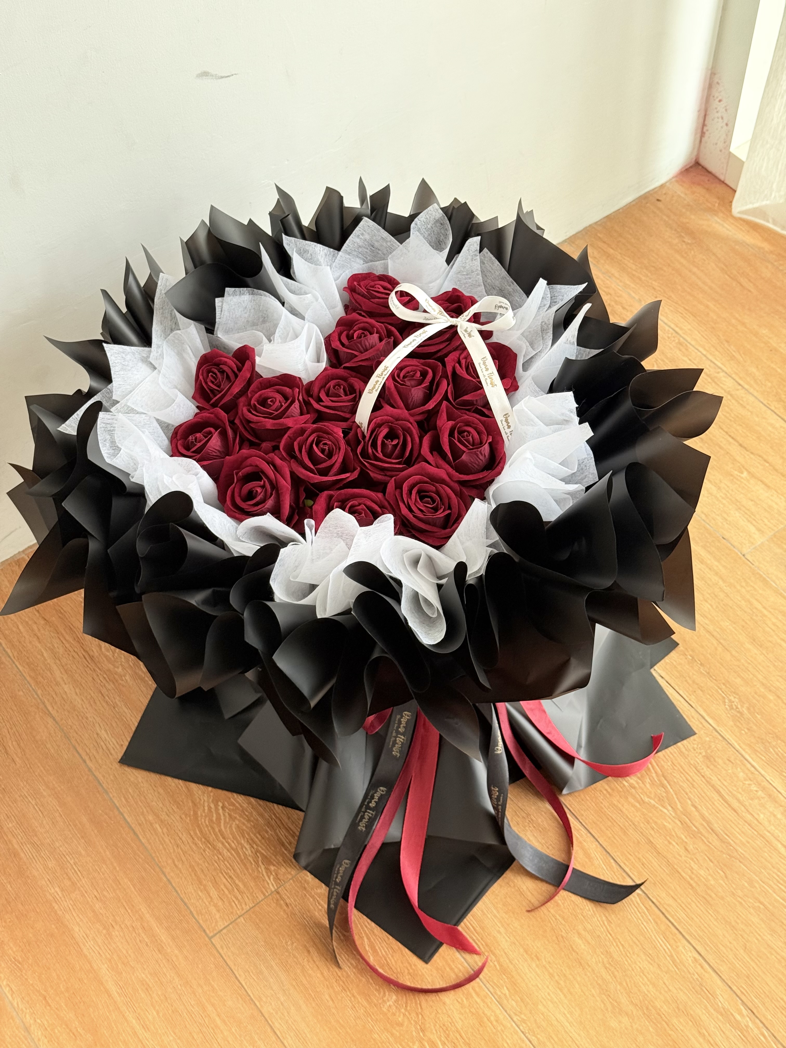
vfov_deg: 39.7
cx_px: 393
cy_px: 524
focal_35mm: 48
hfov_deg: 30.3
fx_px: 1453
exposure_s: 1/108
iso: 100
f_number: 1.78
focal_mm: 6.76
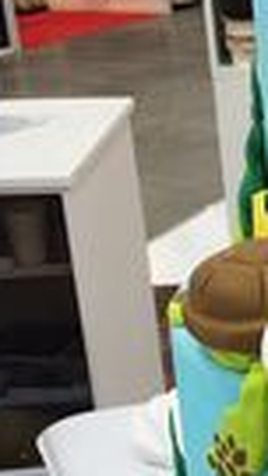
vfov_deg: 21.3
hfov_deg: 11.5
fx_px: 1225
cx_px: 487
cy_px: 458
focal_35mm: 97
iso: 50
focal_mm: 4.12
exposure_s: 1/50
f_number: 2.2
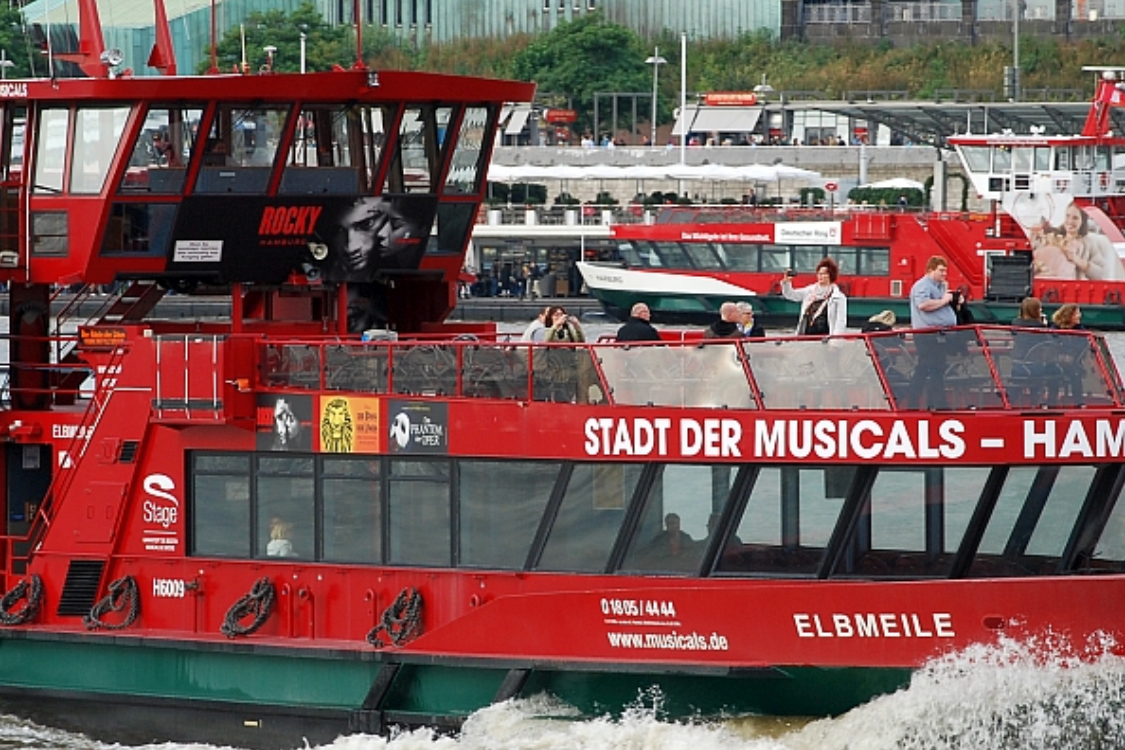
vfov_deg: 5.9
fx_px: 7281
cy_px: 330
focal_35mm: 233
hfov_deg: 8.8
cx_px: 566
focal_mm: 90
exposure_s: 1/125
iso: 200
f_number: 6.3
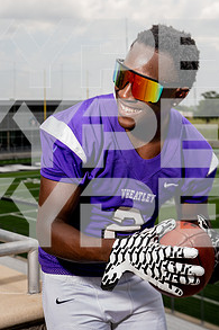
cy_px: 134
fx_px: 576
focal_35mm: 63
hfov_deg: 21.4
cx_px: 70
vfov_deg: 31.8
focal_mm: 41
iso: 100
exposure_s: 1/250
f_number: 6.3
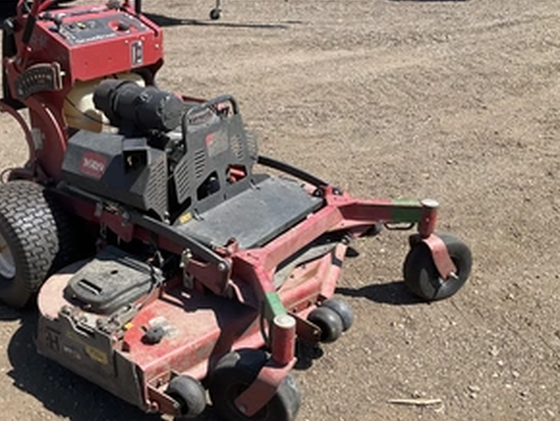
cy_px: 226
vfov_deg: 36.0
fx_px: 648
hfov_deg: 46.0
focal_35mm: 40
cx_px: 185
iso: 25
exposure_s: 1/1221
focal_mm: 3
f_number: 1.8
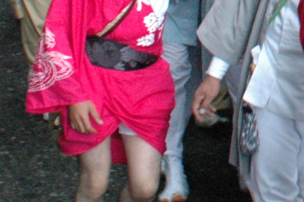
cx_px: 546
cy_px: -211
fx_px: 1569
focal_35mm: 186
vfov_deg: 7.1
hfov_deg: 10.4
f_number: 3.5
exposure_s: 1/50
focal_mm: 28
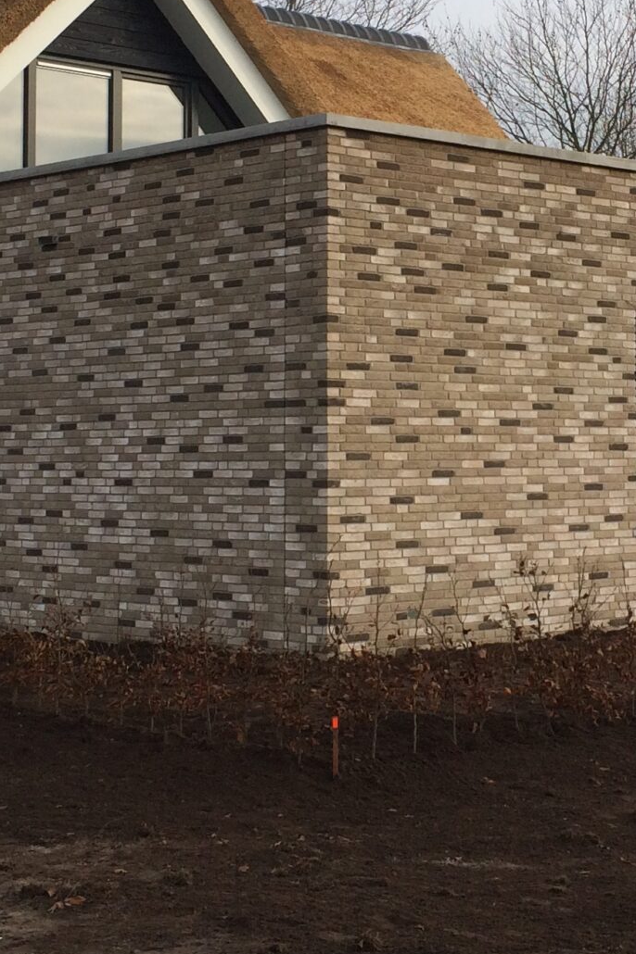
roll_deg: -0.2
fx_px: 1989
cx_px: 518
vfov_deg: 26.9
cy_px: 331
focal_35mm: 75
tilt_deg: +3.5
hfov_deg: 18.0
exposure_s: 1/1026
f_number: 2.2
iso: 32
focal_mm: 4.15
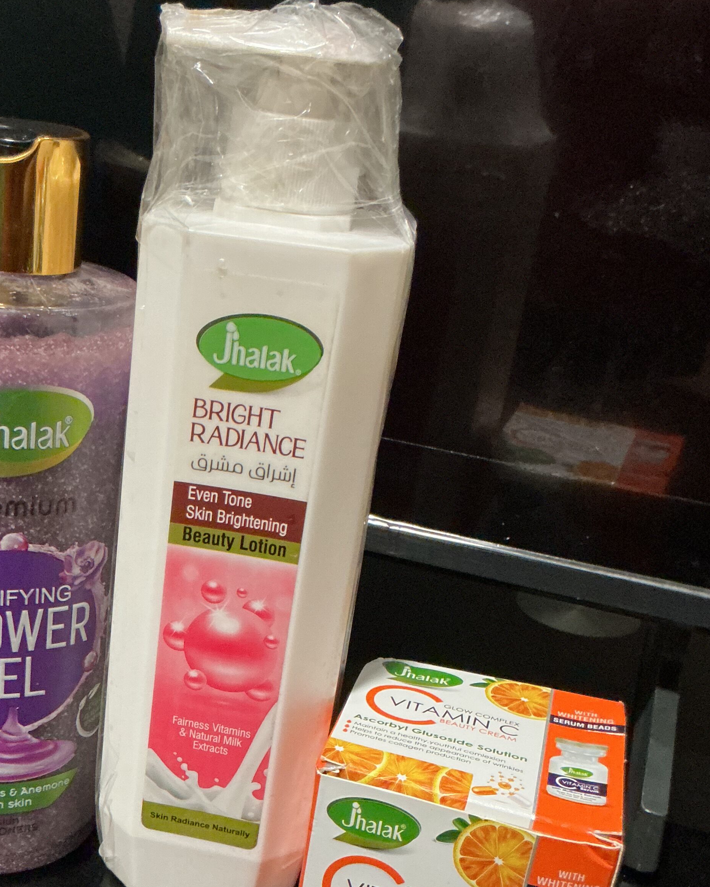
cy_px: 630
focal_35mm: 49
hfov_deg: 30.2
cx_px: 159
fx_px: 1287
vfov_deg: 37.4
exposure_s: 1/30
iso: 400
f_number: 1.8
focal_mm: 3
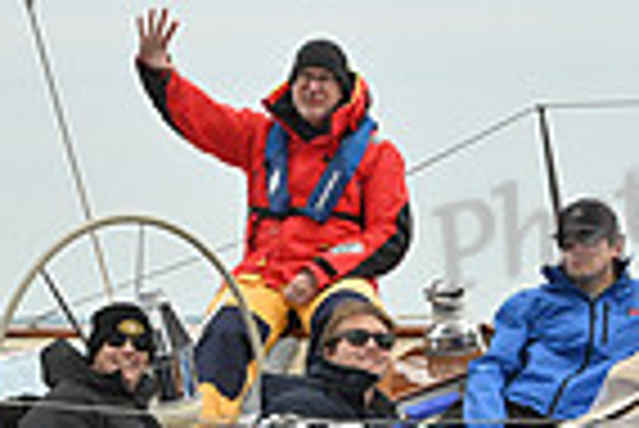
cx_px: 202
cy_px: 475
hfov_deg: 5.9
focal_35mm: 351
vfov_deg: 3.9
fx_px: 6237
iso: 320
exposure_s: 1/1000
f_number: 11
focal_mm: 86
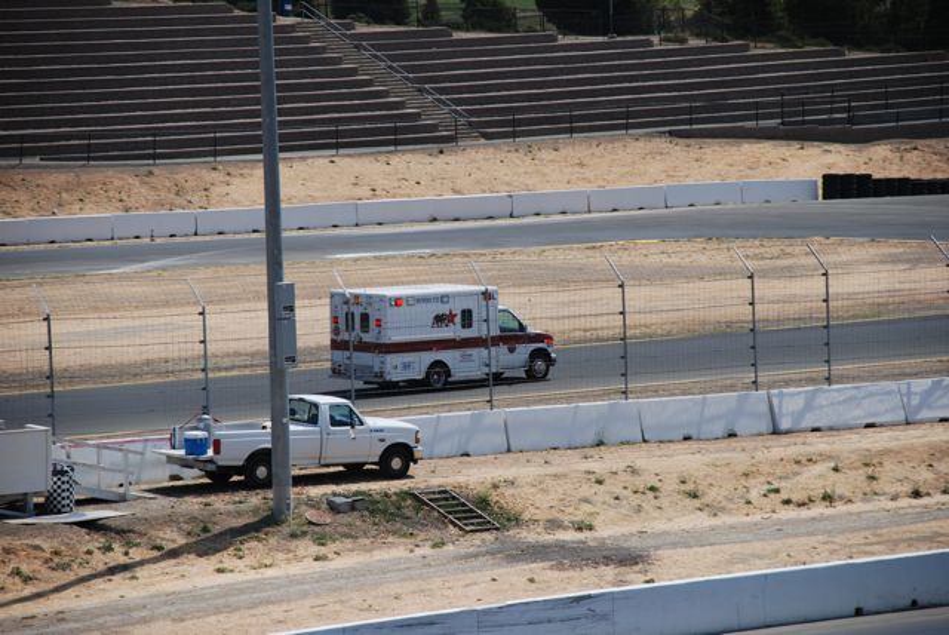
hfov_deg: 10.2
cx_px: 474
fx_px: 5343
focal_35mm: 202
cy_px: 318
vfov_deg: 6.8
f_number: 5.6
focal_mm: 135
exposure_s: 1/500
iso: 100
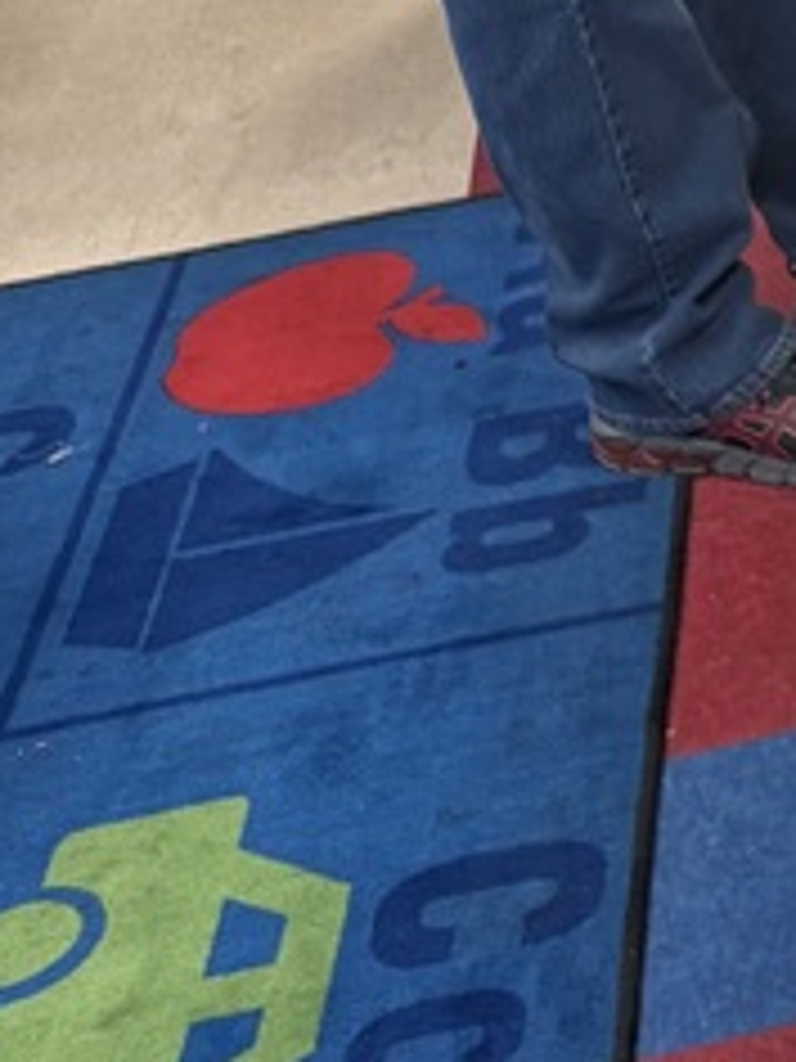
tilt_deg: -25.8
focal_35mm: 113
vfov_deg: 17.1
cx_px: 1668
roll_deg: +6.9
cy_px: 90
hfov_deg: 11.6
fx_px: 3465
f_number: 1.6
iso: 80
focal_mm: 5.96
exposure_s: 1/63
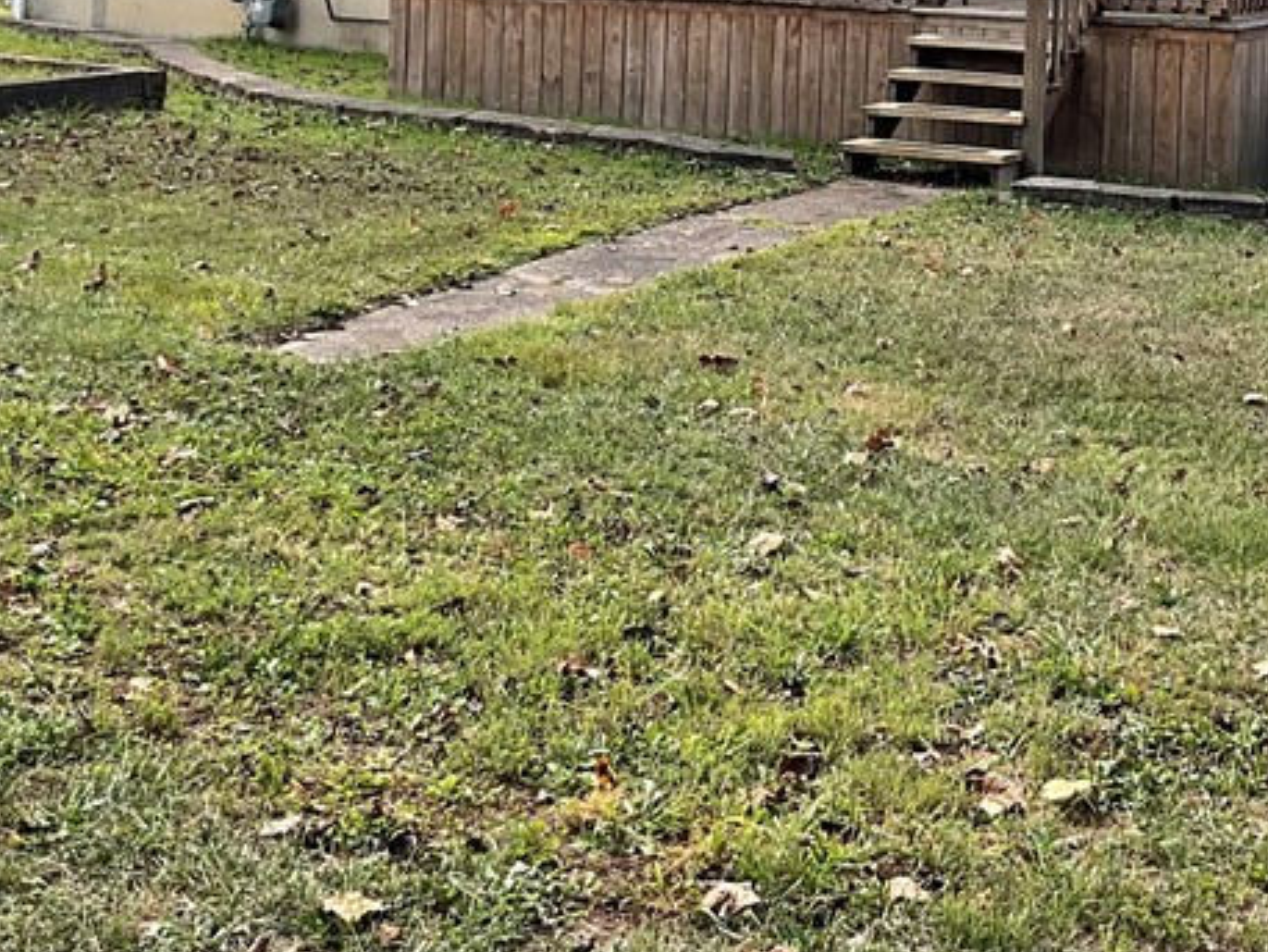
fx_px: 2382
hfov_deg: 29.5
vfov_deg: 21.9
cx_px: 877
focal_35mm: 65
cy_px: 28
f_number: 1.8
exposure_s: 1/372
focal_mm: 3
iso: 16
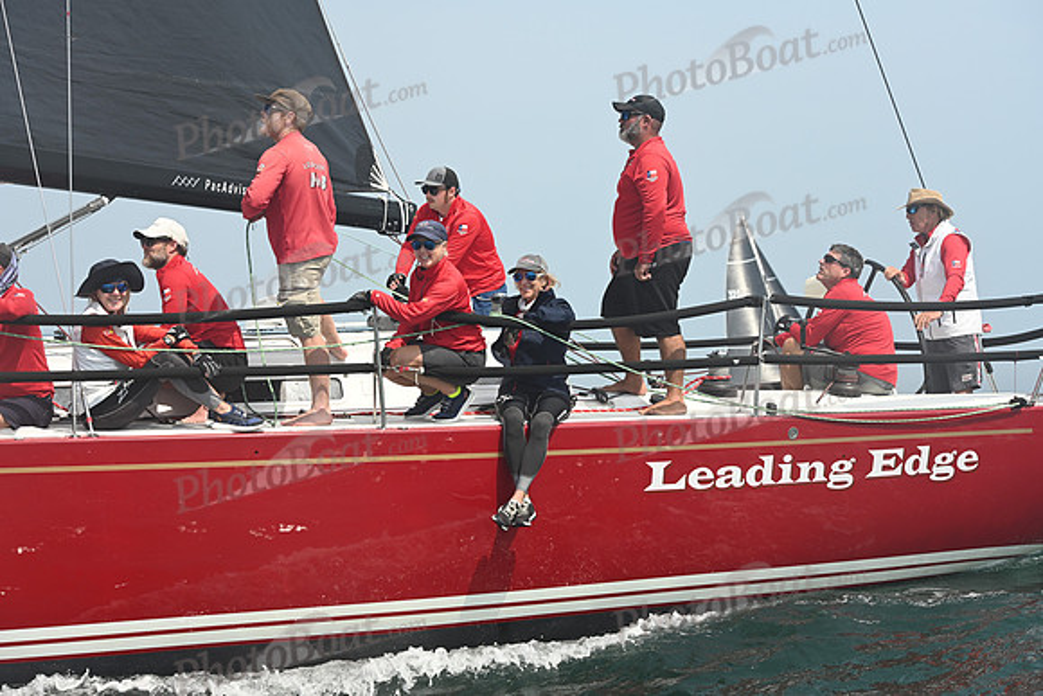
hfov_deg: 23.6
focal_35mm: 86
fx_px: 2492
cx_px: 522
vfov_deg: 15.9
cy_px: 348
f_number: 6.3
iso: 320
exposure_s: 1/1250
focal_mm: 86
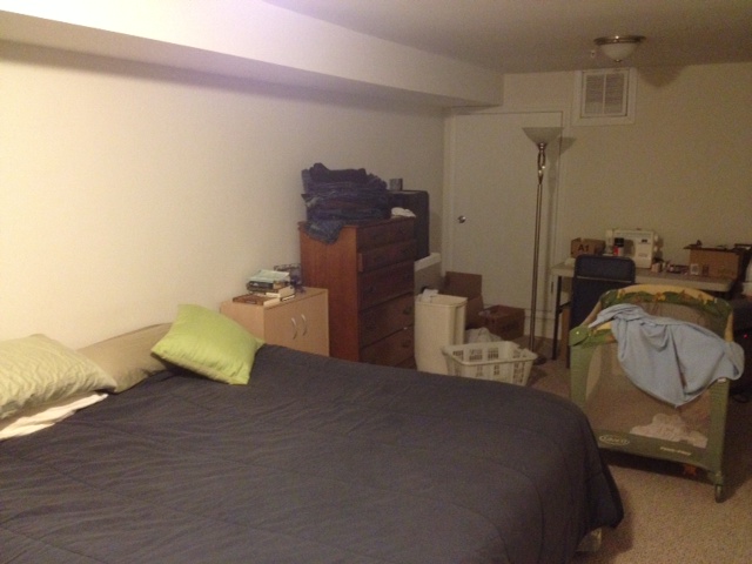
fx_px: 760
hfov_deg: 52.6
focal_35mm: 35
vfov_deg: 40.7
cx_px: 376
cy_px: 282
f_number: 2.4
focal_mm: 4.28
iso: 400
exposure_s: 1/15
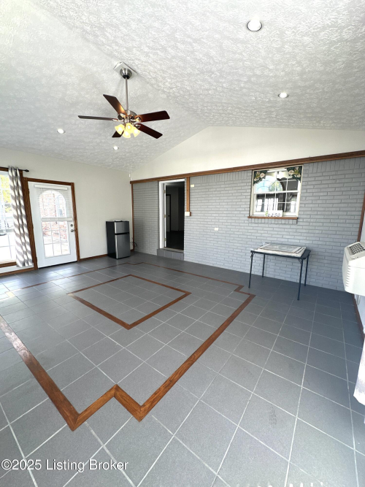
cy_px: 244
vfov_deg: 102.1
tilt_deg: -9.0
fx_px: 197
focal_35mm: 14
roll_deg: -0.7
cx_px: 182
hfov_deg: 85.7
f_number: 2.2
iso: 80
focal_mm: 2.22
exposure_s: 1/120
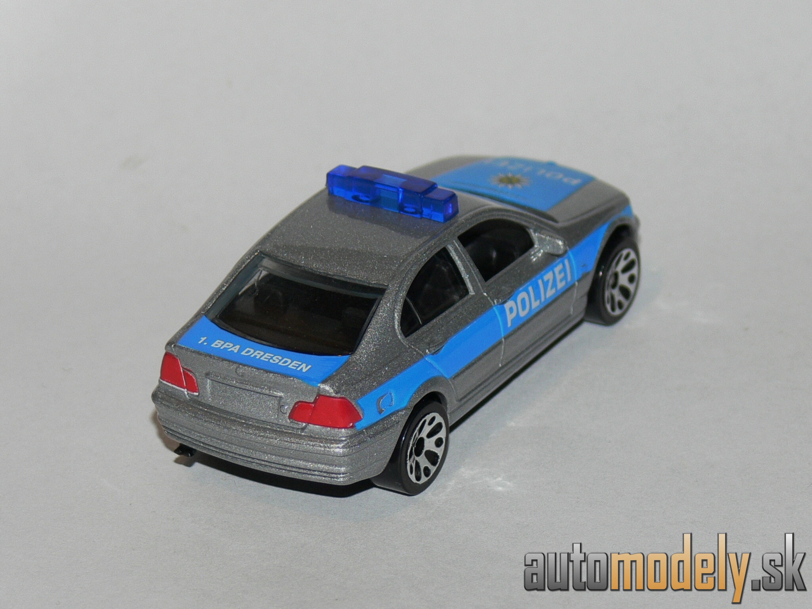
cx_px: 406
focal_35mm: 186
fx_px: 4363
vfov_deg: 8.0
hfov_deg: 10.6
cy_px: 304
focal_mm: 24.7
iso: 100
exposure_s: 1/30
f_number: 3.6
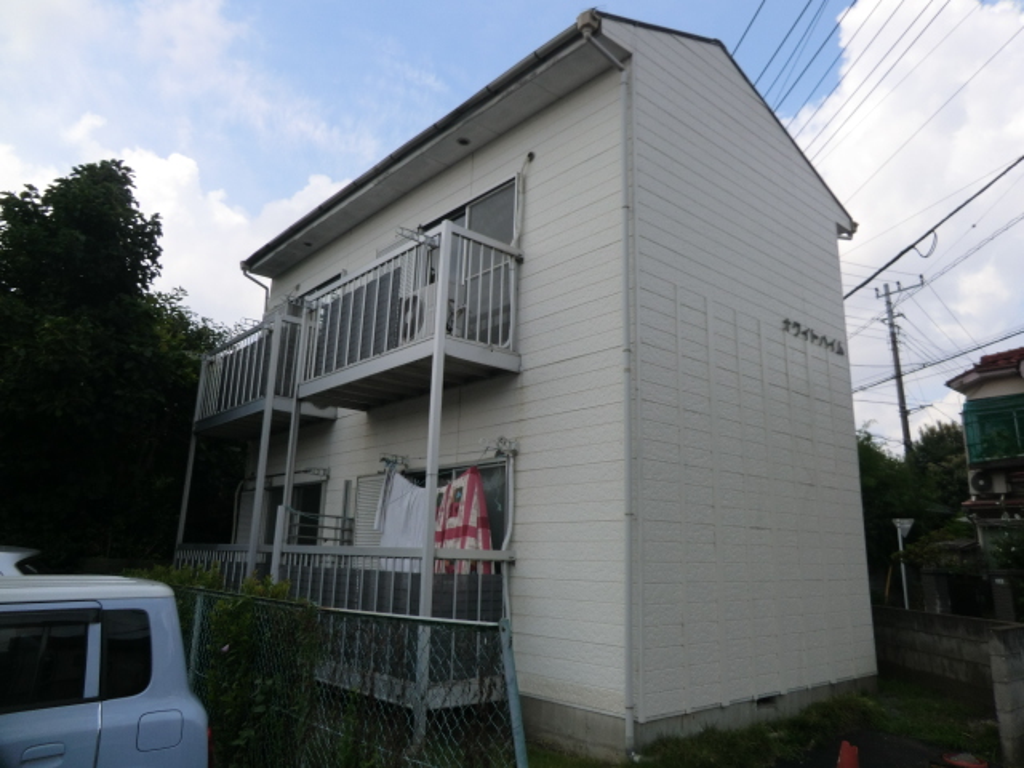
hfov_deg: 71.6
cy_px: 384
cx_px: 512
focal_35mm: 24
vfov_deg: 56.8
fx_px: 710
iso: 80
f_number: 7.5
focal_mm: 4.3
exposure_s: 1/200
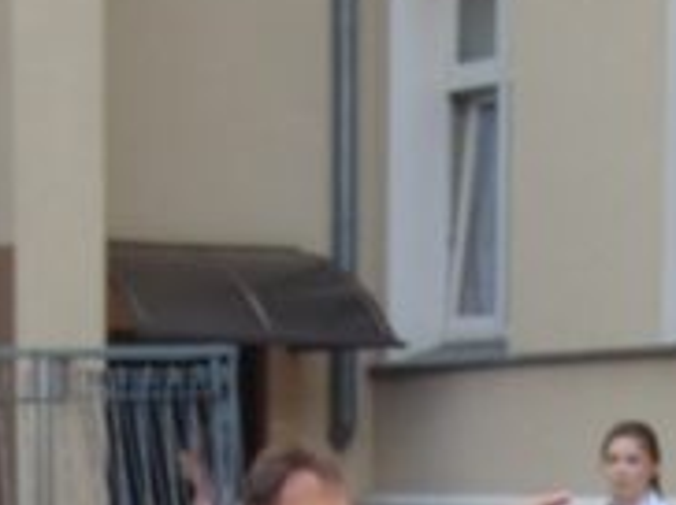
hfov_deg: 13.4
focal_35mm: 148
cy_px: 865
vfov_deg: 9.6
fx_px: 2886
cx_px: 375
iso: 80
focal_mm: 7.6
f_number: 3.3
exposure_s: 1/250
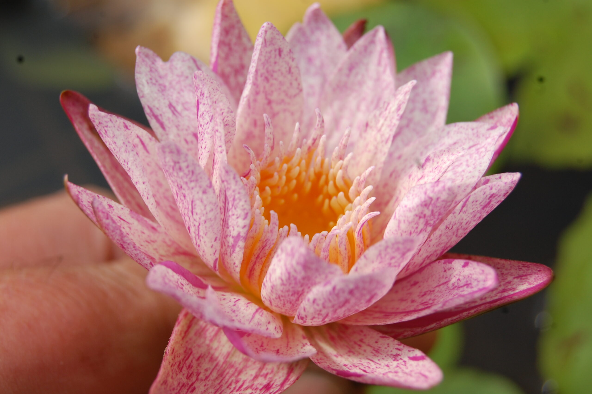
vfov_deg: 16.5
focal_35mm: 82
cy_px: 197
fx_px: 1355
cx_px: 296
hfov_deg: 24.6
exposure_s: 1/320
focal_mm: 55
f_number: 9
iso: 200
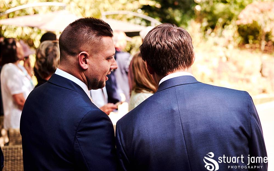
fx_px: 575
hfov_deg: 26.8
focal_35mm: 77
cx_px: 137
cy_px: 81
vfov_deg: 16.9
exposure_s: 1/500
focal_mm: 50
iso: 400
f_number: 2.8
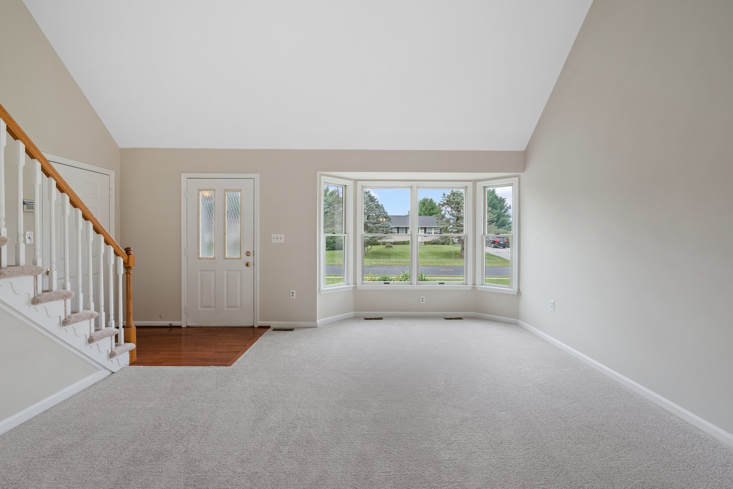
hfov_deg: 96.7
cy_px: 244
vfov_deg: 73.8
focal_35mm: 16
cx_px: 366
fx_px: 326
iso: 250
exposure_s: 1/15
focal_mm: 16
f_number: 8
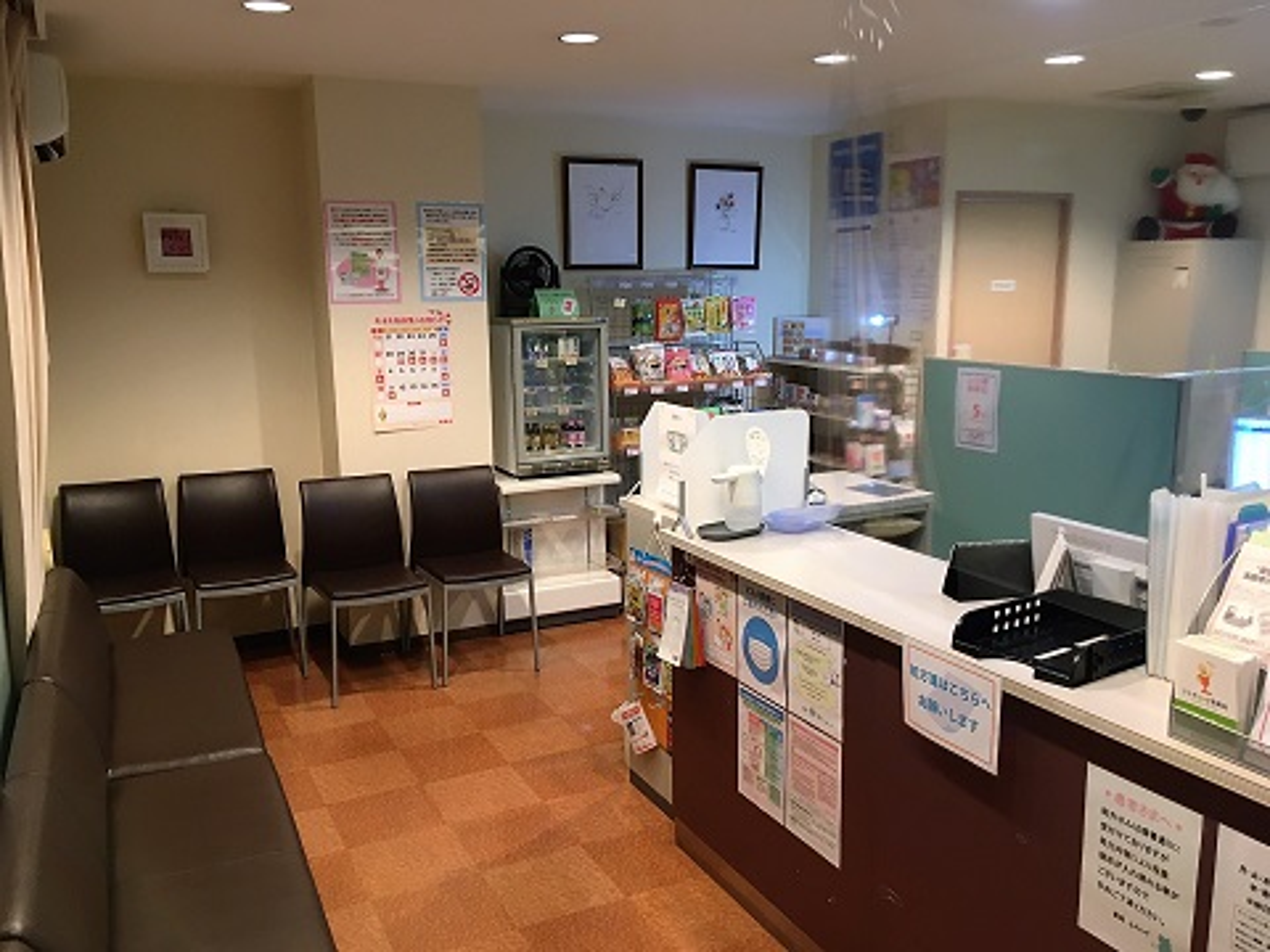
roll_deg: +1.1
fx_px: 1064
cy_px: 476
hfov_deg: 61.7
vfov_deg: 48.2
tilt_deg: -10.4
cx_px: 635
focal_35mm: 29
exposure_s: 1/33
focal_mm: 4.15
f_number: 2.2
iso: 100
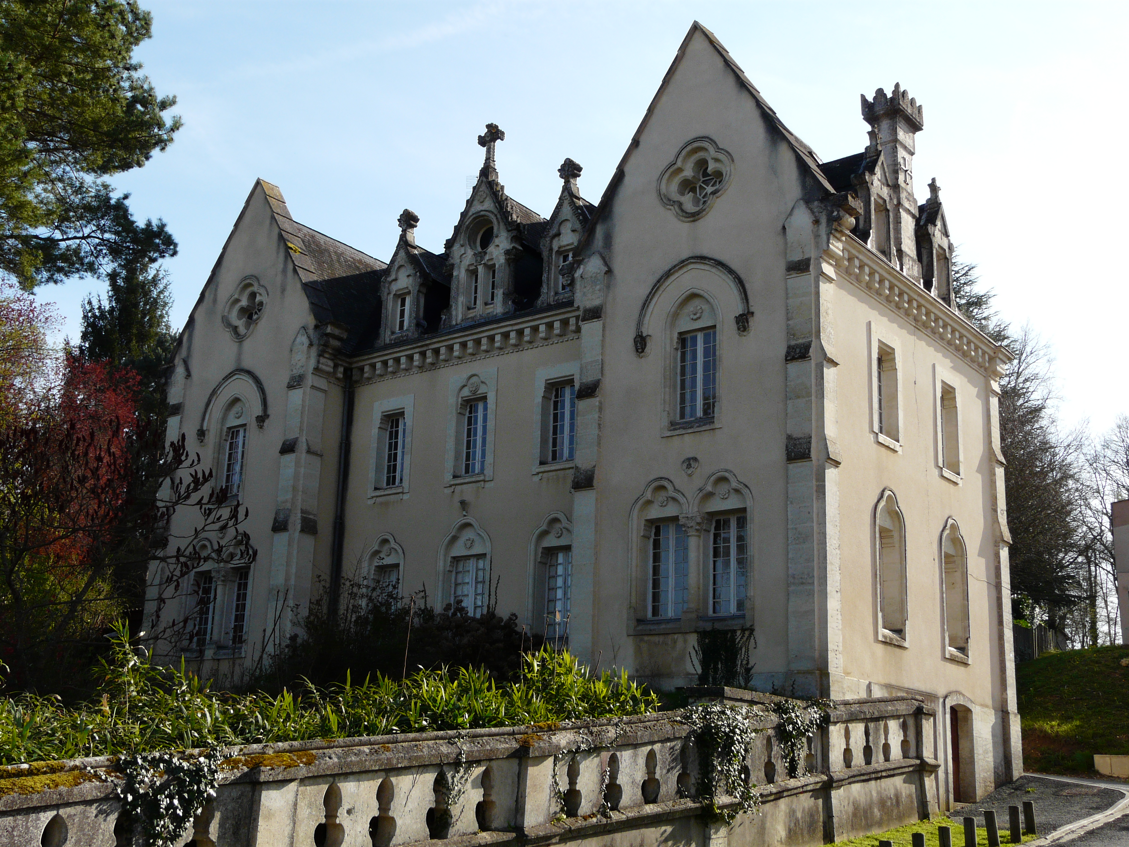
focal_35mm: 44
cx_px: 564
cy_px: 424
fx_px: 1435
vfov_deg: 32.9
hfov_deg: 42.9
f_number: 5.6
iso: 100
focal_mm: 7.2
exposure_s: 1/320
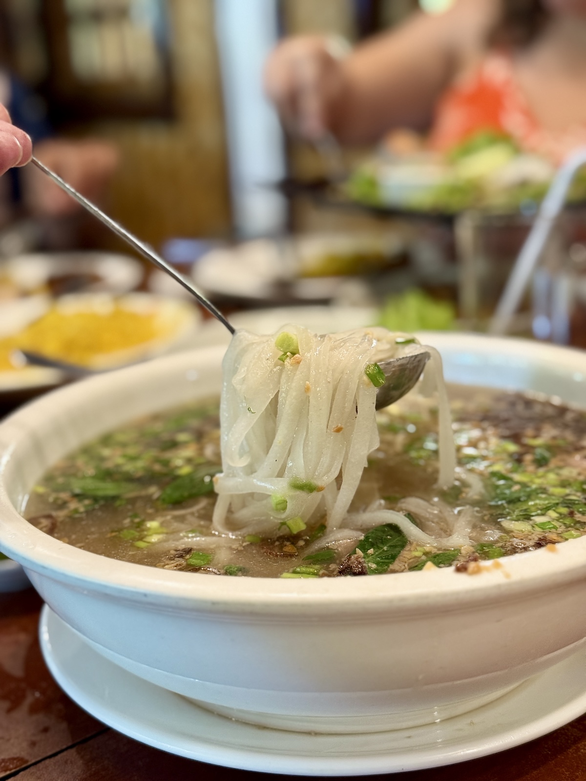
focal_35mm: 48
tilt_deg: -16.5
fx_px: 1083
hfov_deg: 30.3
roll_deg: +5.0
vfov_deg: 39.7
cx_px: 293
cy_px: 390
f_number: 1.78
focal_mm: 6.76
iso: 200
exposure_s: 1/60
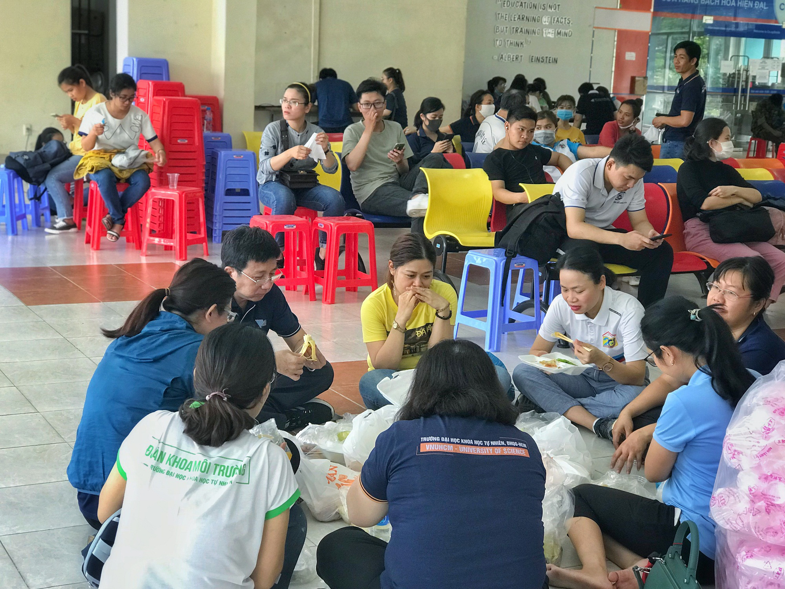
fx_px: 1293
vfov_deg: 25.7
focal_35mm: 57
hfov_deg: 33.8
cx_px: 392
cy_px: 294
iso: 80
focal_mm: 6.6
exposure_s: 1/50
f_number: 2.8
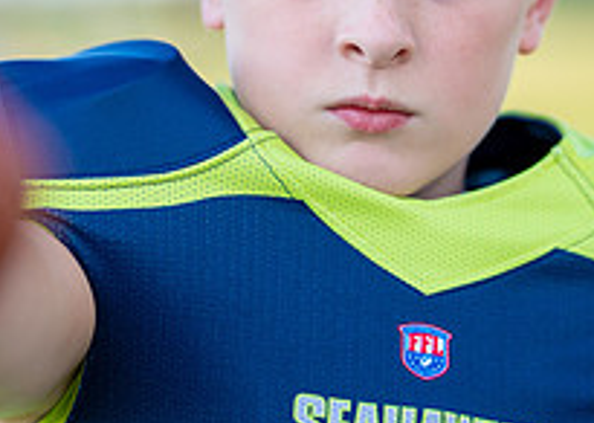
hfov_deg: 12.2
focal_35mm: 165
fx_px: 2781
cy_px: 73
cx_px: 359
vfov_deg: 8.7
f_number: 1.2
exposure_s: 1/2000
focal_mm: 50
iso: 100
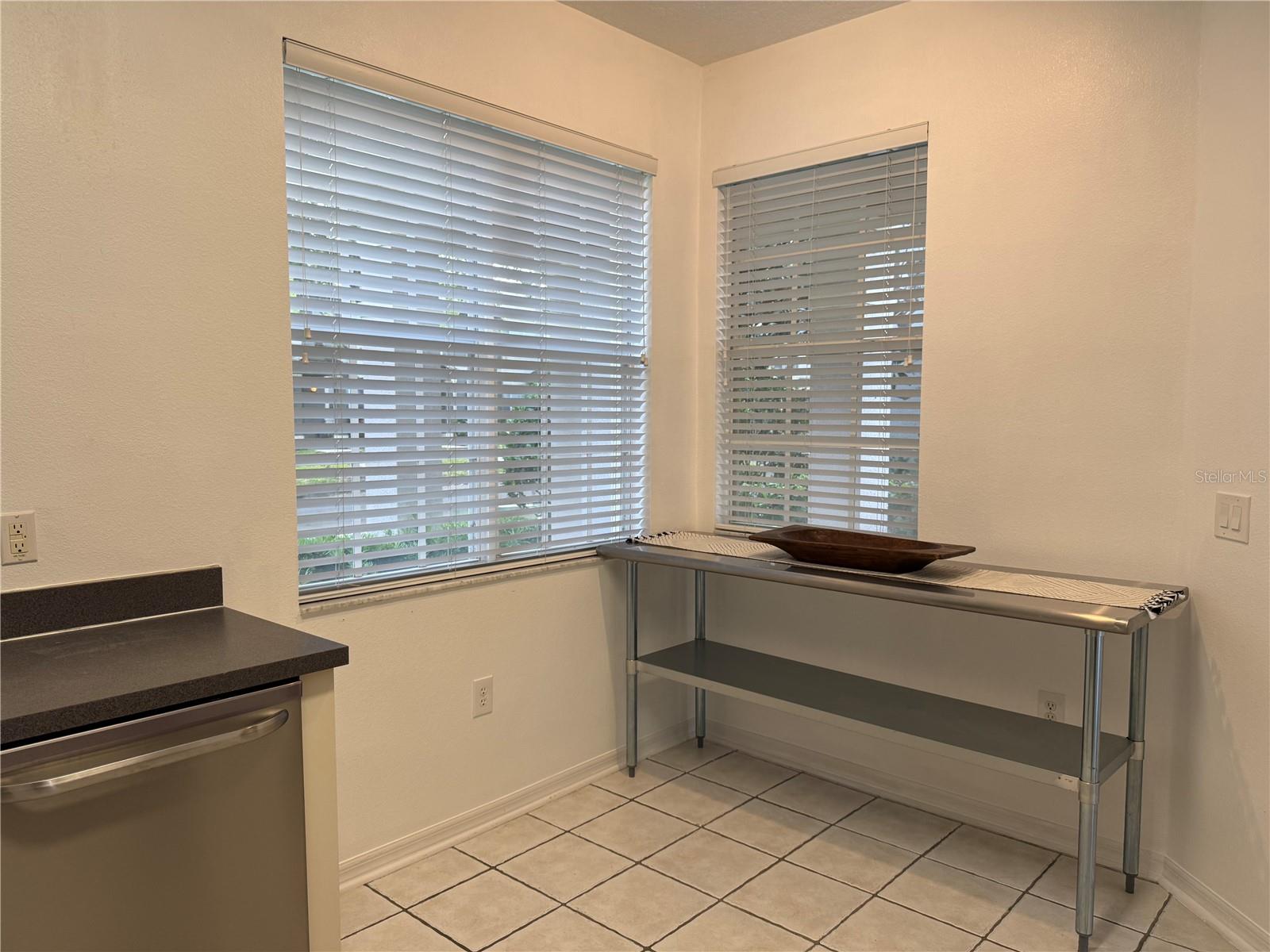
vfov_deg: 56.8
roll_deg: +0.0
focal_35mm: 24
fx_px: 881
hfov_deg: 71.6
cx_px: 635
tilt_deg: -3.9
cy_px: 476
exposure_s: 1/120
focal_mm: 6.76
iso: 100
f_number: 1.78
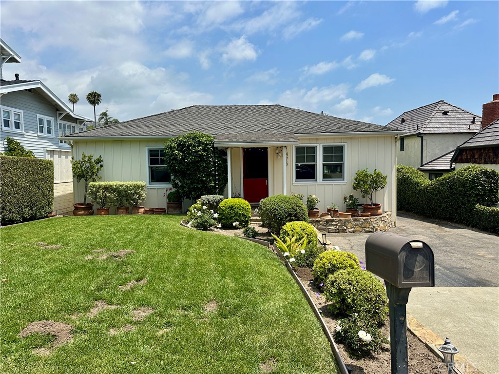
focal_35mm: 24
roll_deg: +1.7
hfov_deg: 71.6
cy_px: 187
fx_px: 346
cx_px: 250
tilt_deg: -3.8
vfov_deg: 56.8
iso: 80
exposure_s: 1/5525
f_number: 1.78
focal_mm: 6.86
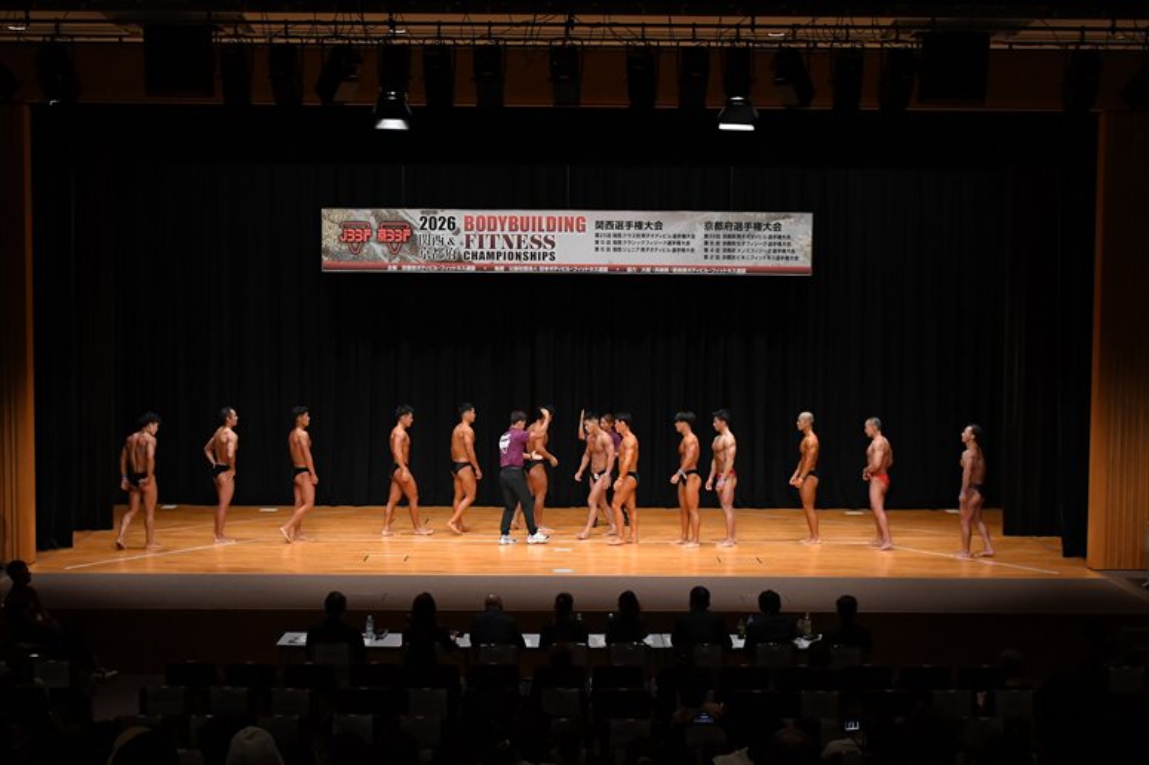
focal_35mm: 54
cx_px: 574
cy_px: 382
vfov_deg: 25.0
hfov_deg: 36.9
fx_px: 1723
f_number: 5.6
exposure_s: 1/400
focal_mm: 36
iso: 3200
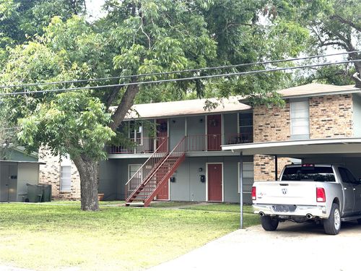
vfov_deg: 30.3
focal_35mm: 48
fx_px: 501
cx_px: 180
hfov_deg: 39.7
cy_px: 136
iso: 100
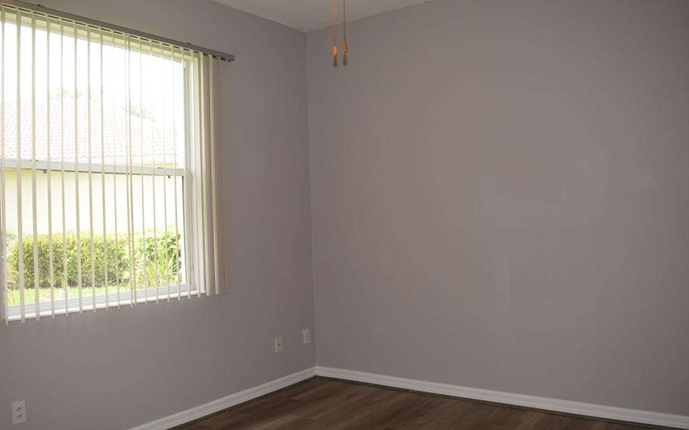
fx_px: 611
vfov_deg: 38.9
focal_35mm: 33
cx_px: 341
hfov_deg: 58.9
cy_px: 221
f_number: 5.6
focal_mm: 21
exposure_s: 1/125
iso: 560
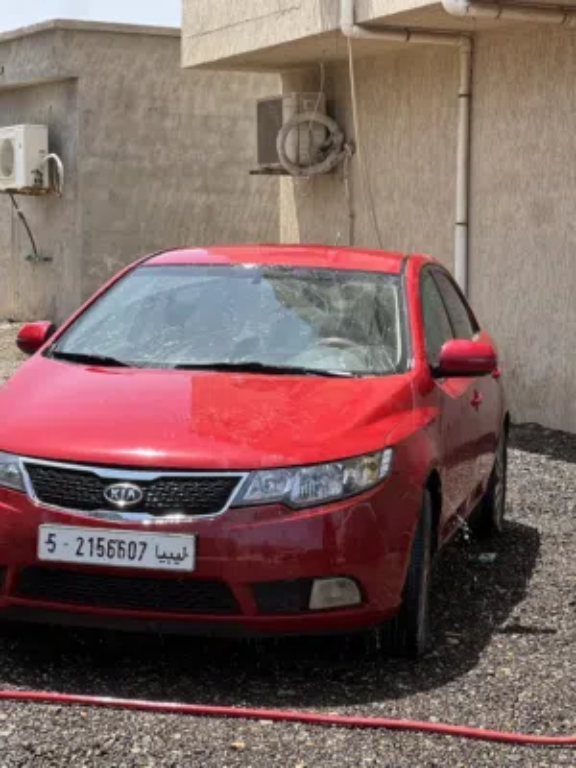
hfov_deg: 19.1
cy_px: 384
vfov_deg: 25.3
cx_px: 288
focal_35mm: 77
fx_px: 1708
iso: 25
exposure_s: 1/221
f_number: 2.8
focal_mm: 9
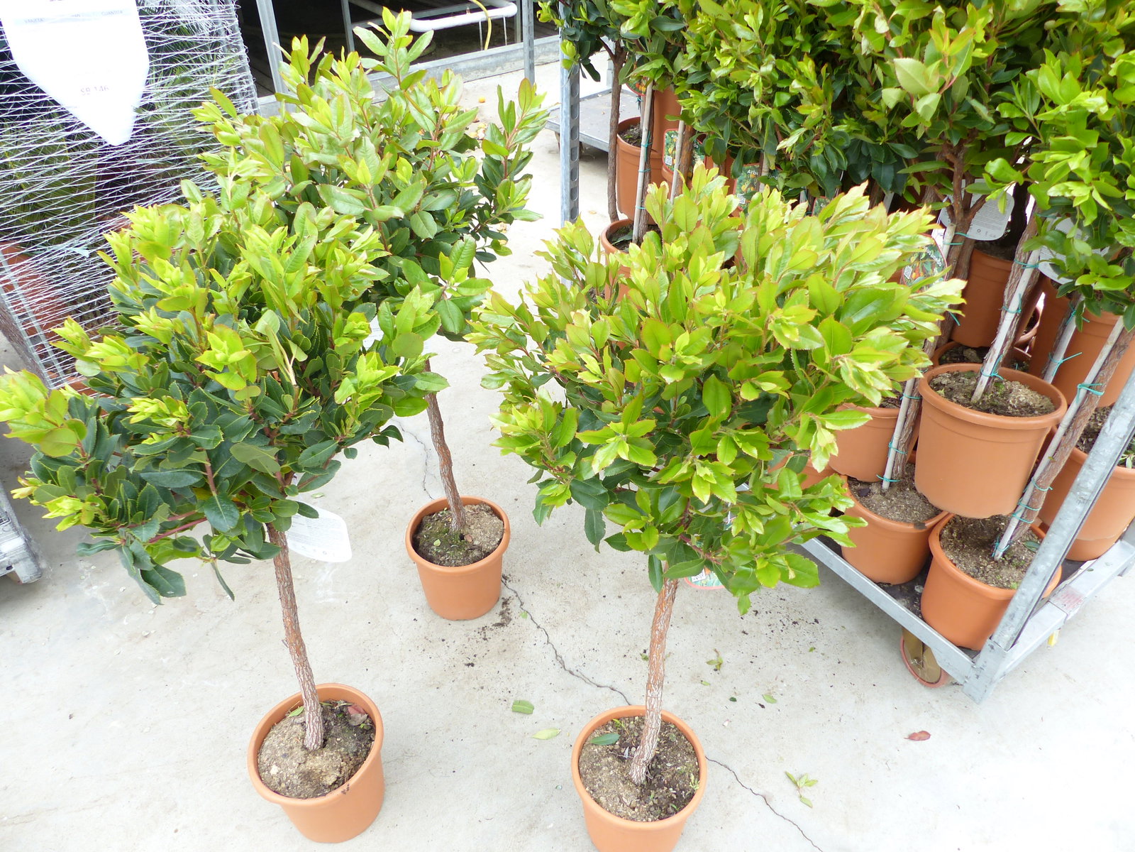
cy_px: 426
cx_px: 568
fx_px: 820
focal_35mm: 25
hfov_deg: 69.4
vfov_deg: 54.9
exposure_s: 1/60
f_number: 2.8
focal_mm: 4.5
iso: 125
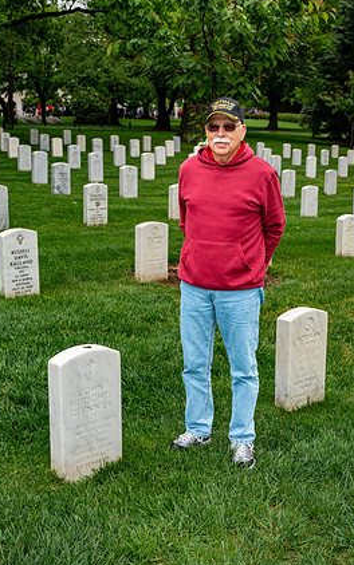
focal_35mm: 51
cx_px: 180
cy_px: 292
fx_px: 787
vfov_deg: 39.6
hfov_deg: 25.4
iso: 180
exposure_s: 1/100
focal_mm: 47
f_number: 6.3
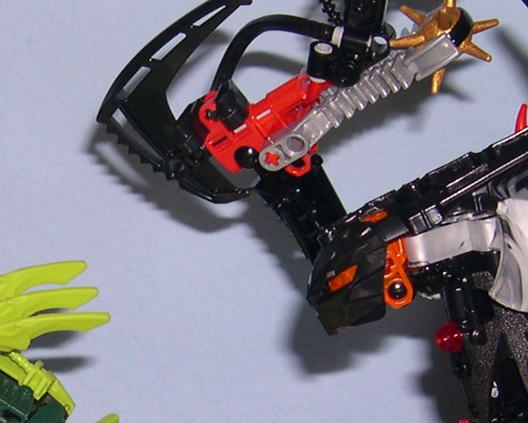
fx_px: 2064
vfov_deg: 11.6
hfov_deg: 14.4
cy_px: 402
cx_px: 31
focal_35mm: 132
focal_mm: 8
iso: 100
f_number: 2.8
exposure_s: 1/60
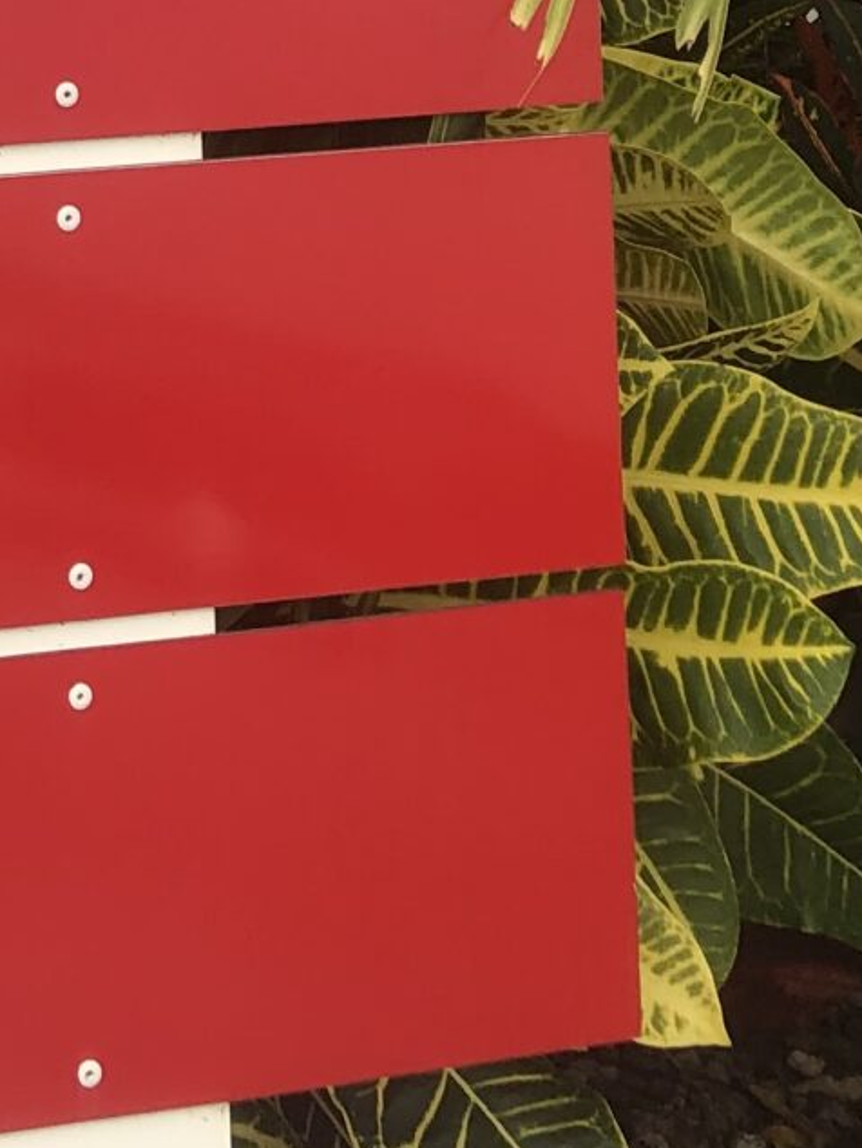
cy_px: -1074
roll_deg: +2.2
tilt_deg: +4.7
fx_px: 3749
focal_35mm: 113
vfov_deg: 14.7
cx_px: -263
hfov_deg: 12.7
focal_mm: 3.99
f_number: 1.8
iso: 20
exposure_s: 1/292
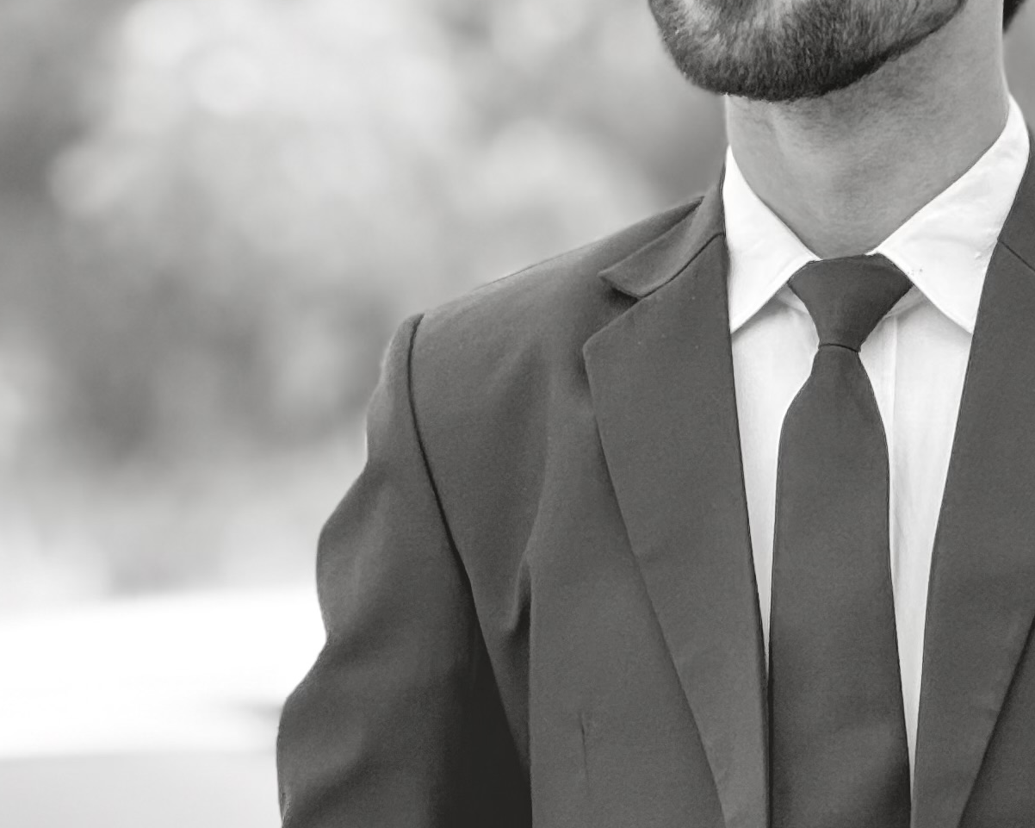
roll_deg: +0.2
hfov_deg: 4.9
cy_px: 525
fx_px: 12035
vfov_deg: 3.9
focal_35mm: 393
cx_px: 754
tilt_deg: -1.4
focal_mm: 15.66
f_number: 2.8
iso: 64
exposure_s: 1/486
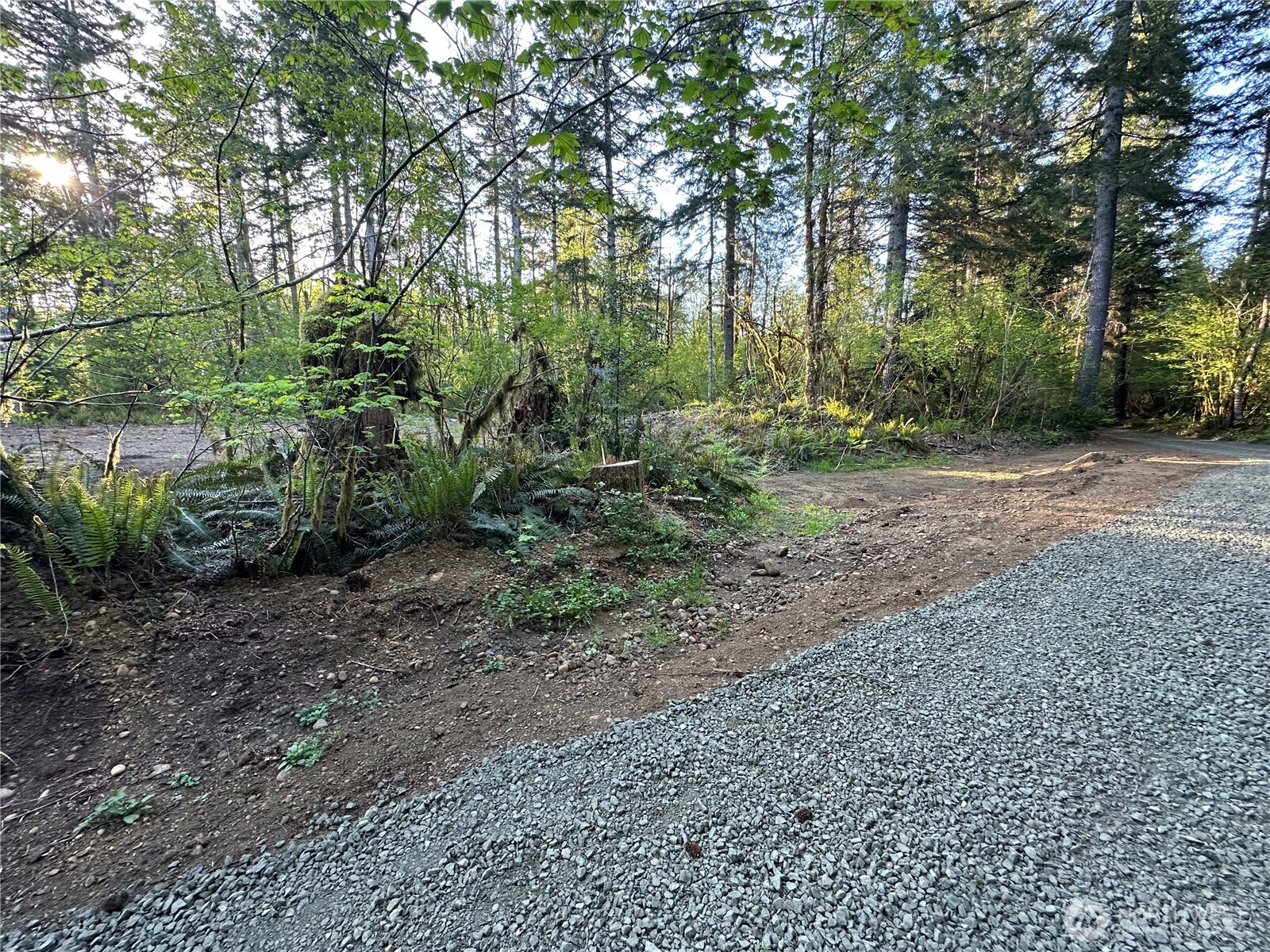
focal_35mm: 14
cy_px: 476
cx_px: 635
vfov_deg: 85.7
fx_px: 514
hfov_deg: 102.1
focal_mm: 2.22
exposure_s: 1/99
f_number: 2.2
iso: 125
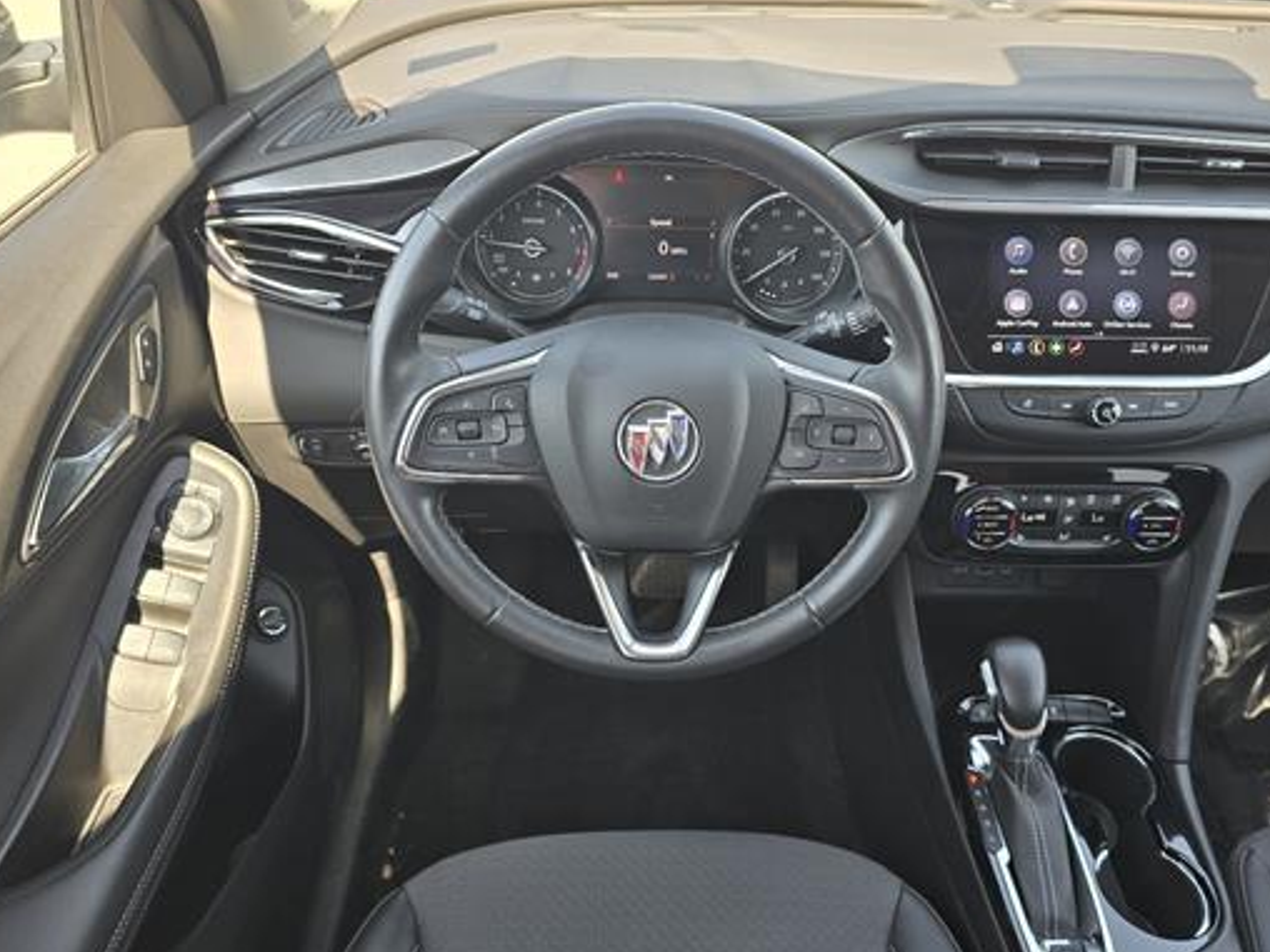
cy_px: 525
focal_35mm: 29
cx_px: 688
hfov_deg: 61.6
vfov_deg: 48.2
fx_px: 1064
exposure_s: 1/182
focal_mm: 6.3
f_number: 1.7
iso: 80
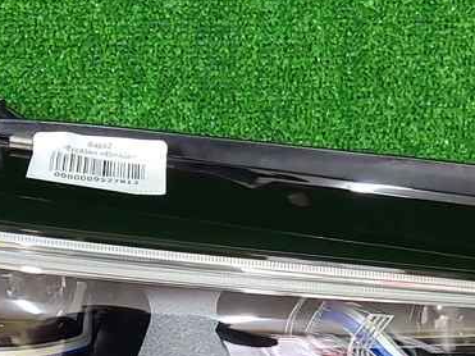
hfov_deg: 19.4
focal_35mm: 101
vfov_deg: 14.4
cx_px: 210
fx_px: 1385
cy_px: 369
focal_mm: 5.4
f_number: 1.8
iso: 320
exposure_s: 1/30
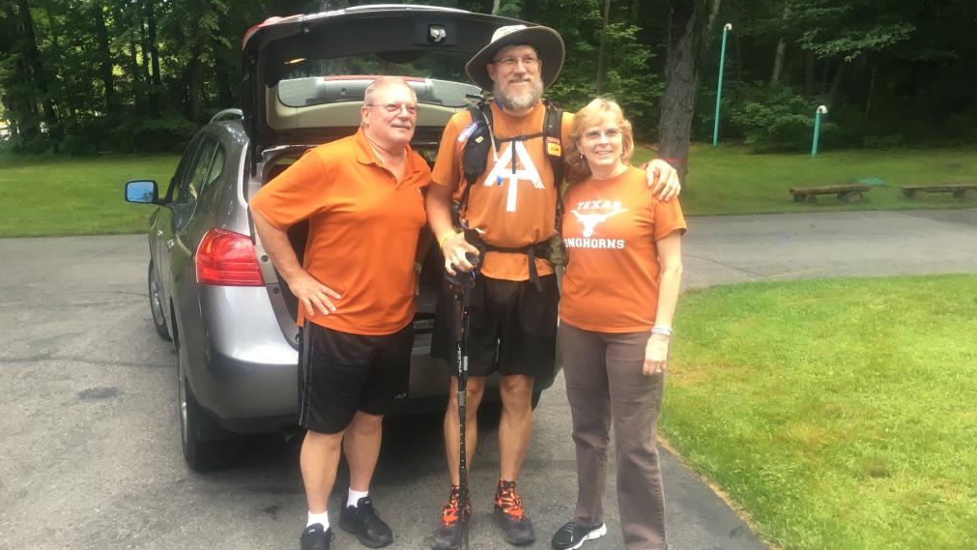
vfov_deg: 36.7
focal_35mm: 32
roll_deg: -2.2
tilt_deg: -10.9
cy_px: 251
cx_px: 491
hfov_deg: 61.0
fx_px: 829
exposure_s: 1/30
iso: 25
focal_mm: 4.15
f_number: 2.2
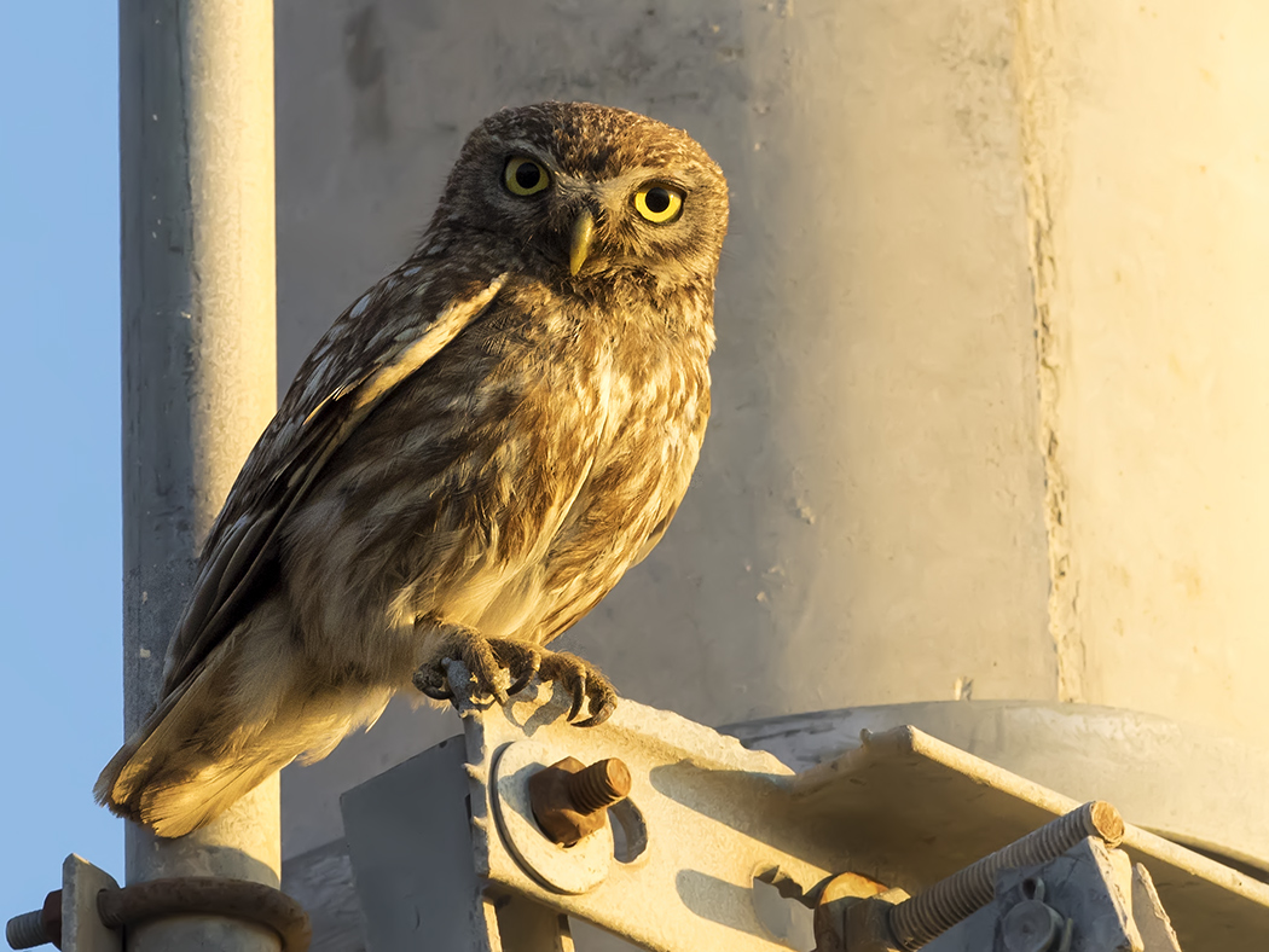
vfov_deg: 2.5
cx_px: 634
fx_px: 22037
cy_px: 476
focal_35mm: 601
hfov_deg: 3.3
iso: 400
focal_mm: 300
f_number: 5.6
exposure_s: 1/800
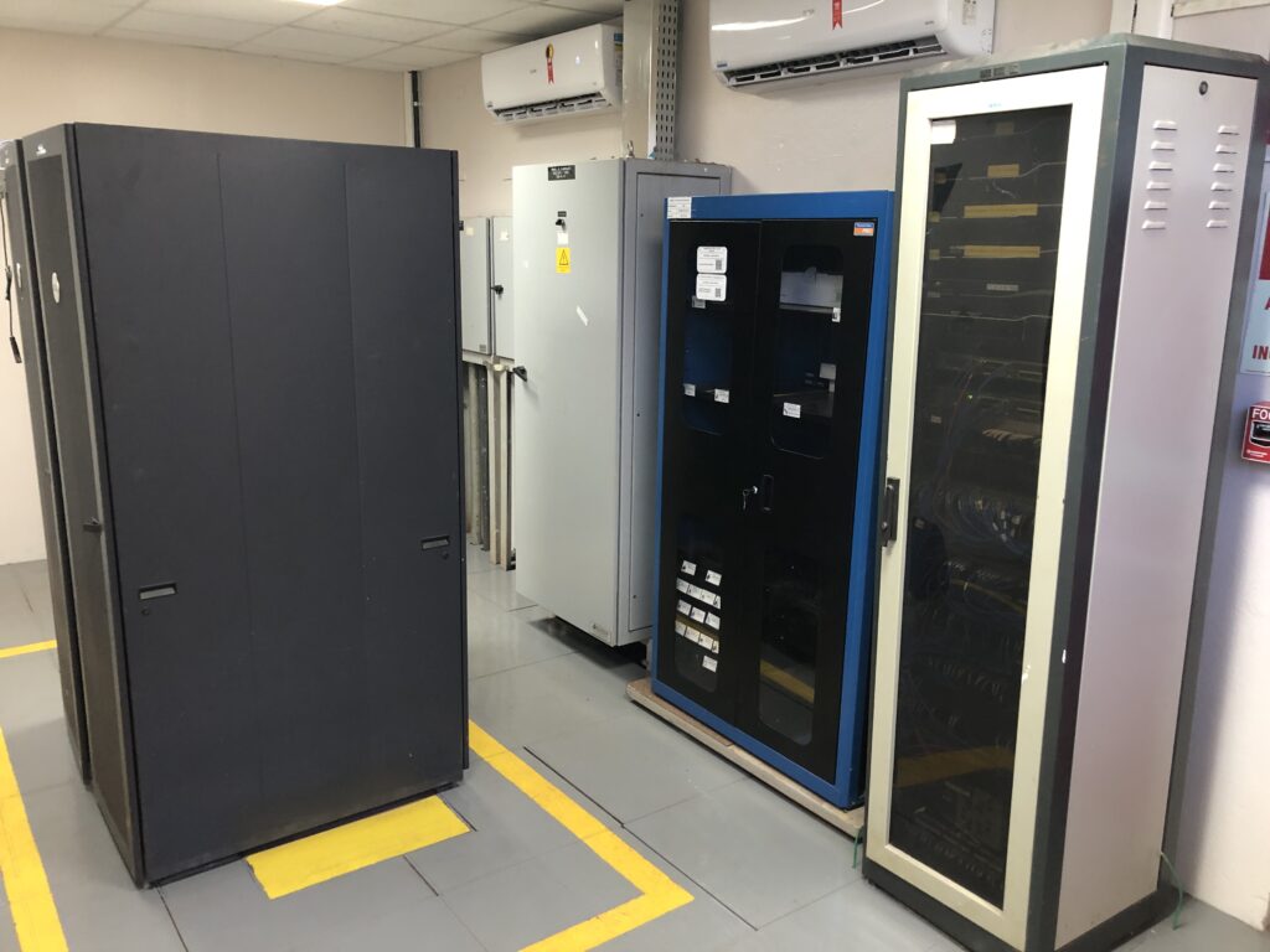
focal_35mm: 28
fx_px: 1027
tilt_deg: -11.8
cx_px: 635
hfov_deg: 63.4
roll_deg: -0.5
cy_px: 476
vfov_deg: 49.7
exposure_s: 1/15
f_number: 1.8
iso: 64
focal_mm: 3.99
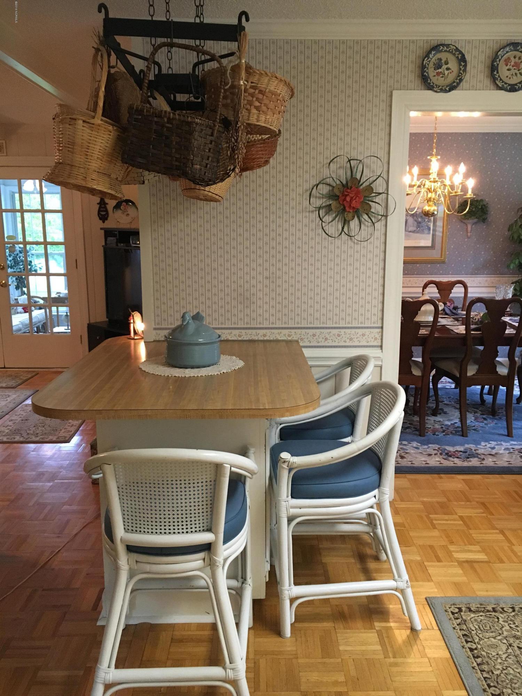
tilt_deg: -10.4
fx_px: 583
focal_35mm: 29
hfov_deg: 48.2
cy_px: 348
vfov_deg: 61.7
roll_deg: +0.2
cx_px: 261
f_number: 2.2
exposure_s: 1/30
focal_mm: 4.15
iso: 160
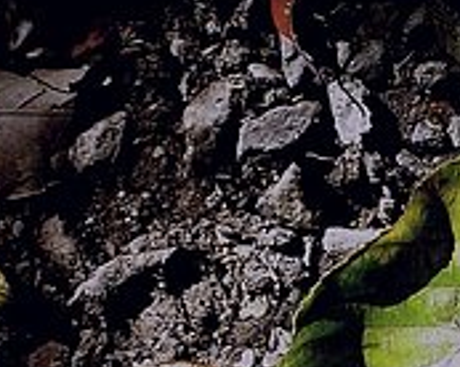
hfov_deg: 17.1
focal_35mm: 107
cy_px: 367
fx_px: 1455
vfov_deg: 14.2
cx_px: 558
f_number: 3.5
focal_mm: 5.6
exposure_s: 1/80
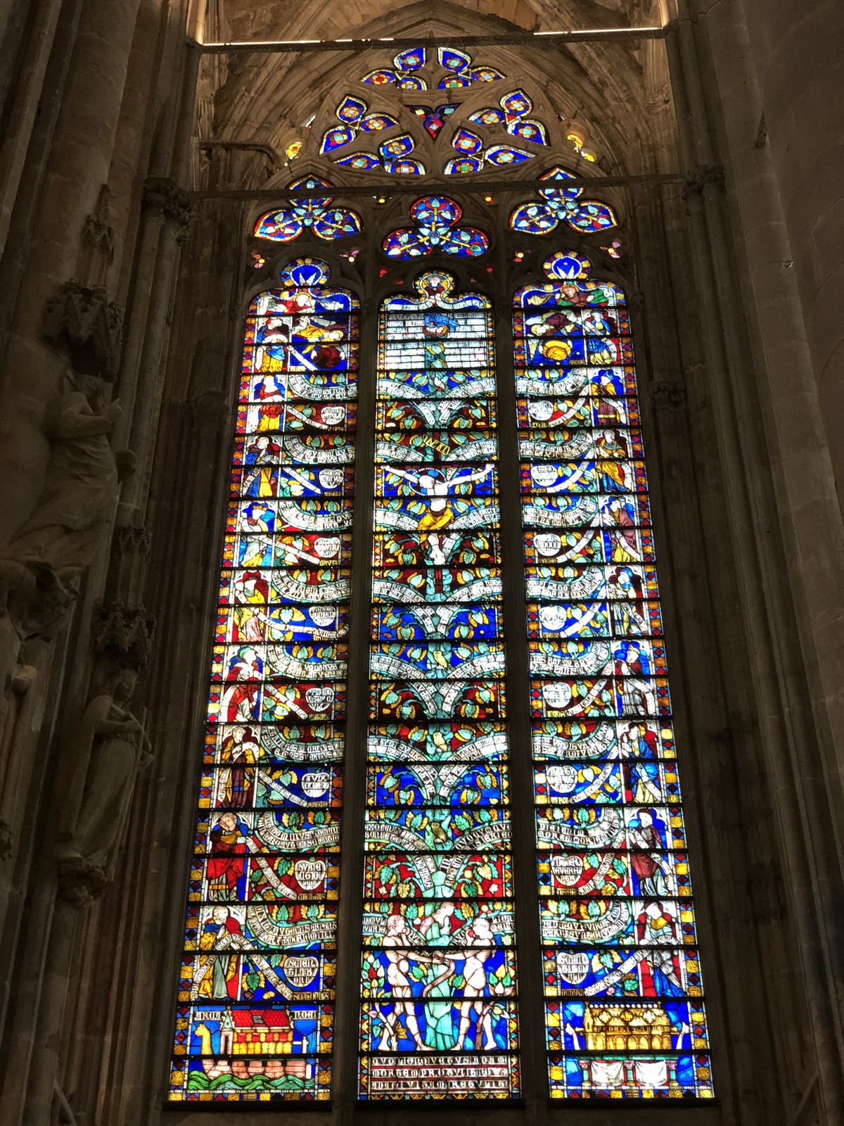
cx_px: 422
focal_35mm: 52
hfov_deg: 28.0
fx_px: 1690
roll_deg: +1.2
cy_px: 563
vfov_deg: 36.8
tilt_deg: +38.3
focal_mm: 6
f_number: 2.4
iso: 160
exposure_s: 1/25
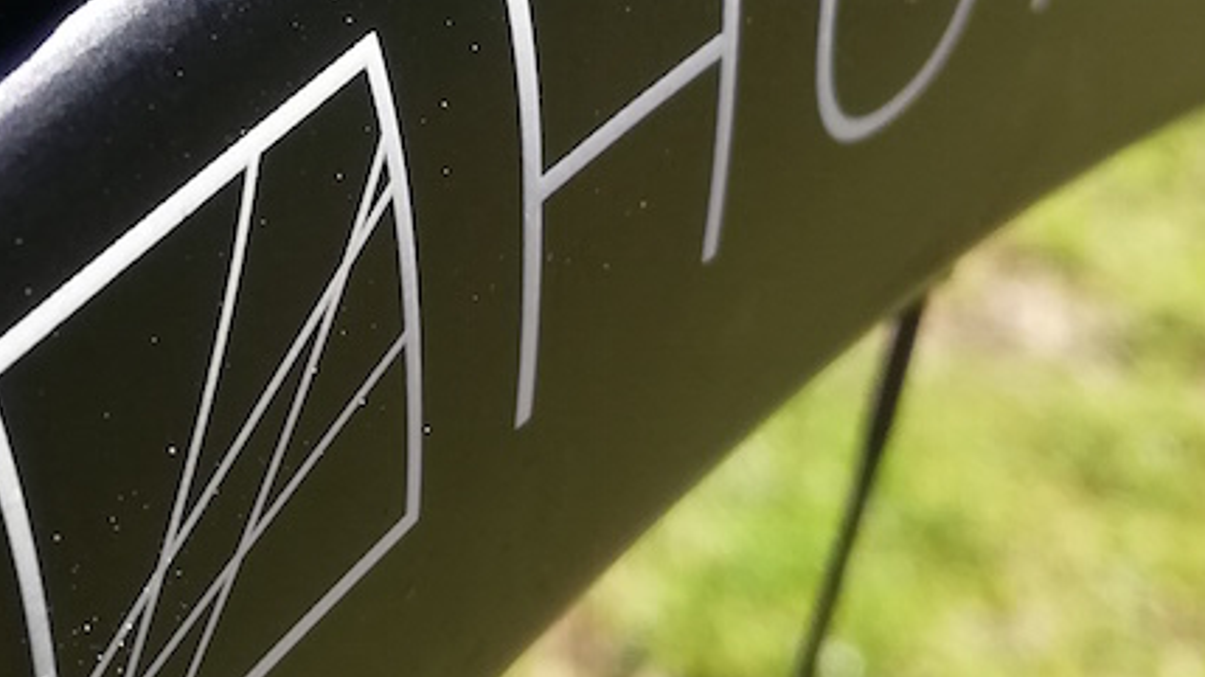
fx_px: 3162
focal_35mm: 99
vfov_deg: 12.0
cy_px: -114
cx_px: 180
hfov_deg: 21.2
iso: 50
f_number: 2.2
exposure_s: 1/234
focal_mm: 3.81
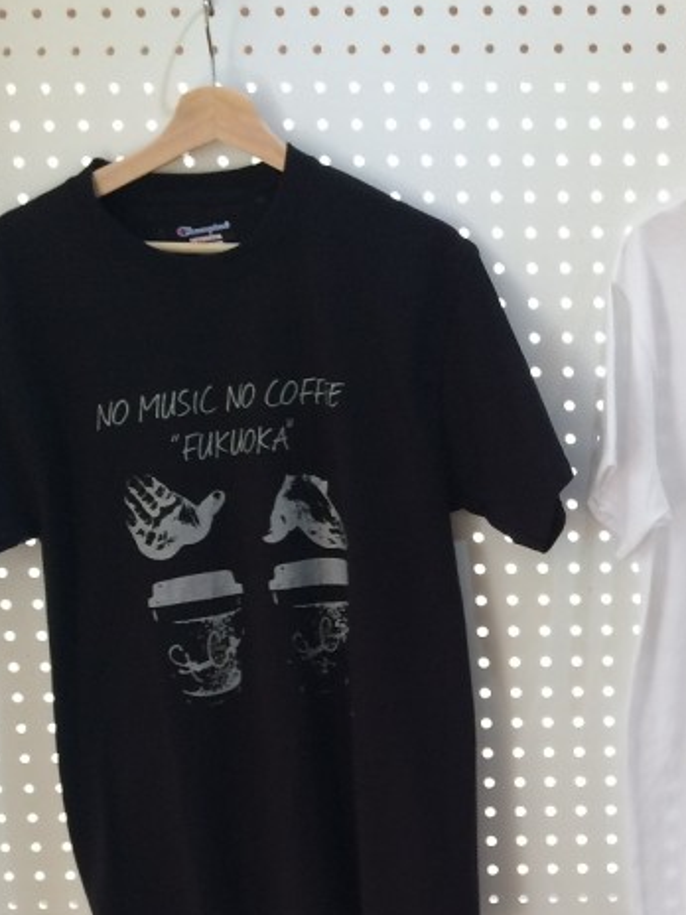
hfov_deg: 22.1
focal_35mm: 64
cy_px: 860
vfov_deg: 28.8
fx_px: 1691
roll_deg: +1.2
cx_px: 680
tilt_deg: -16.5
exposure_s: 1/40
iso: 40
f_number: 2.2
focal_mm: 4.15
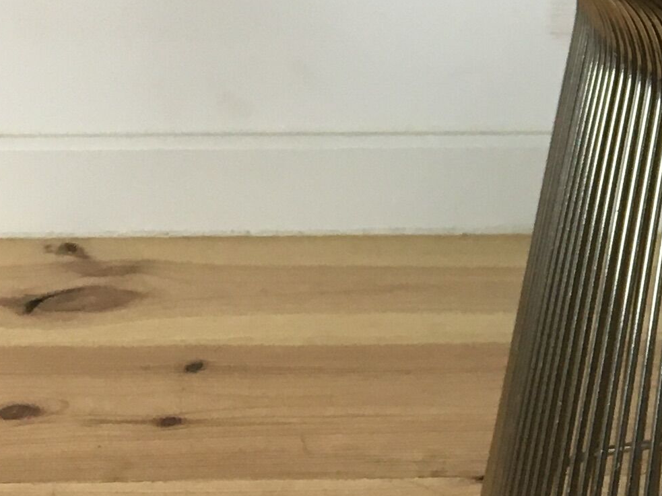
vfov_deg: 12.2
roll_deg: -0.8
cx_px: 869
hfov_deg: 15.7
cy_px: -90
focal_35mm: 119
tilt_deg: -13.9
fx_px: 2275
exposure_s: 1/33
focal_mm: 4.15
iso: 50
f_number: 2.2
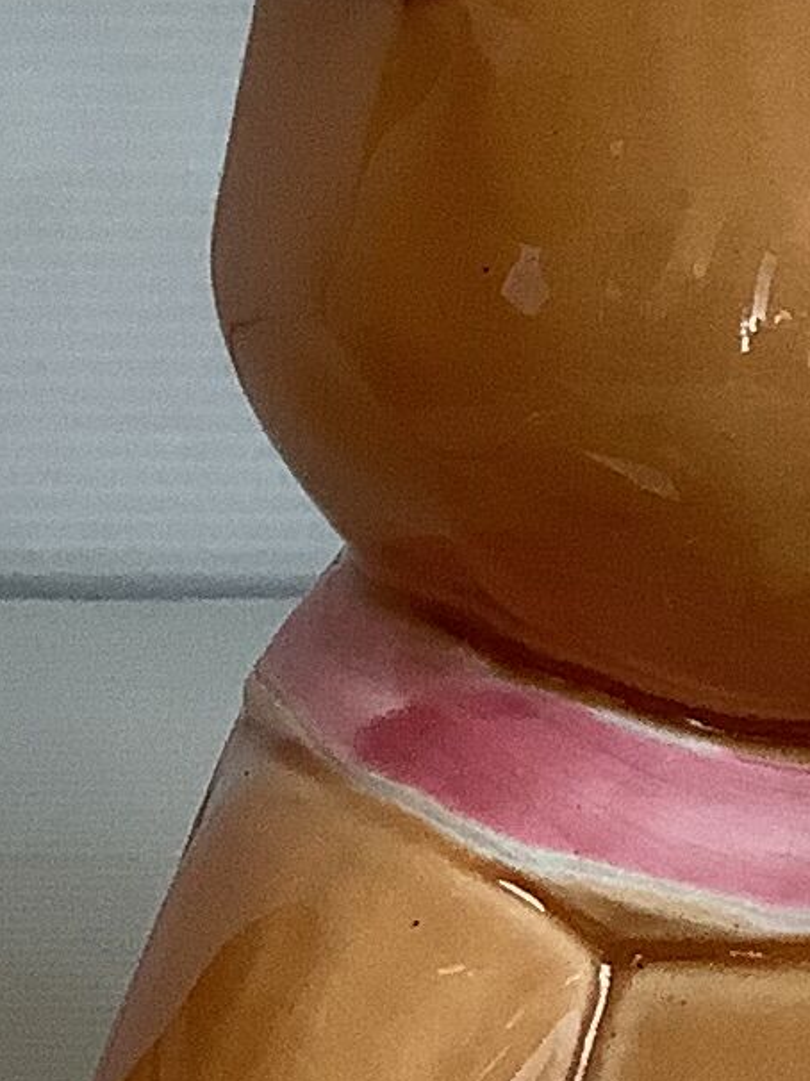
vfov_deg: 11.8
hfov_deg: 8.8
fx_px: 5214
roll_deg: -0.1
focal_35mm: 167
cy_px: 904
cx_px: -103
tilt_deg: -17.1
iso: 80
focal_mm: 3.3
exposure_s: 1/120
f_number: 2.4
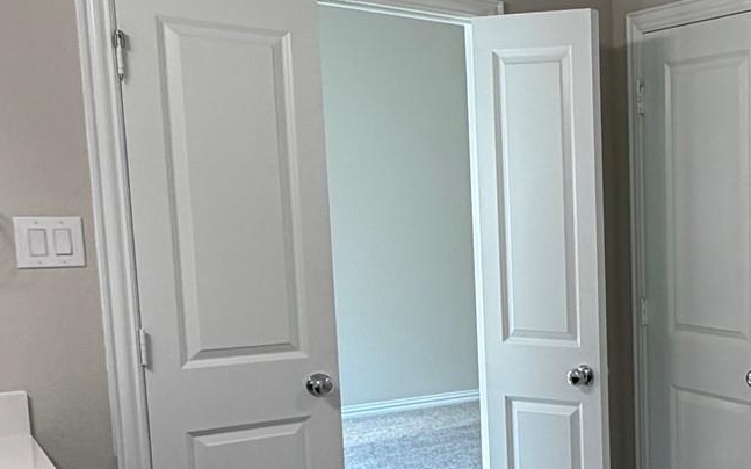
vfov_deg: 27.2
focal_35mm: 47
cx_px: 915
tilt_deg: -5.7
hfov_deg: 33.9
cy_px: 317
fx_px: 962
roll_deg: +0.4
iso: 125
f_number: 2.2
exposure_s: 1/120
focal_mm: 2.22
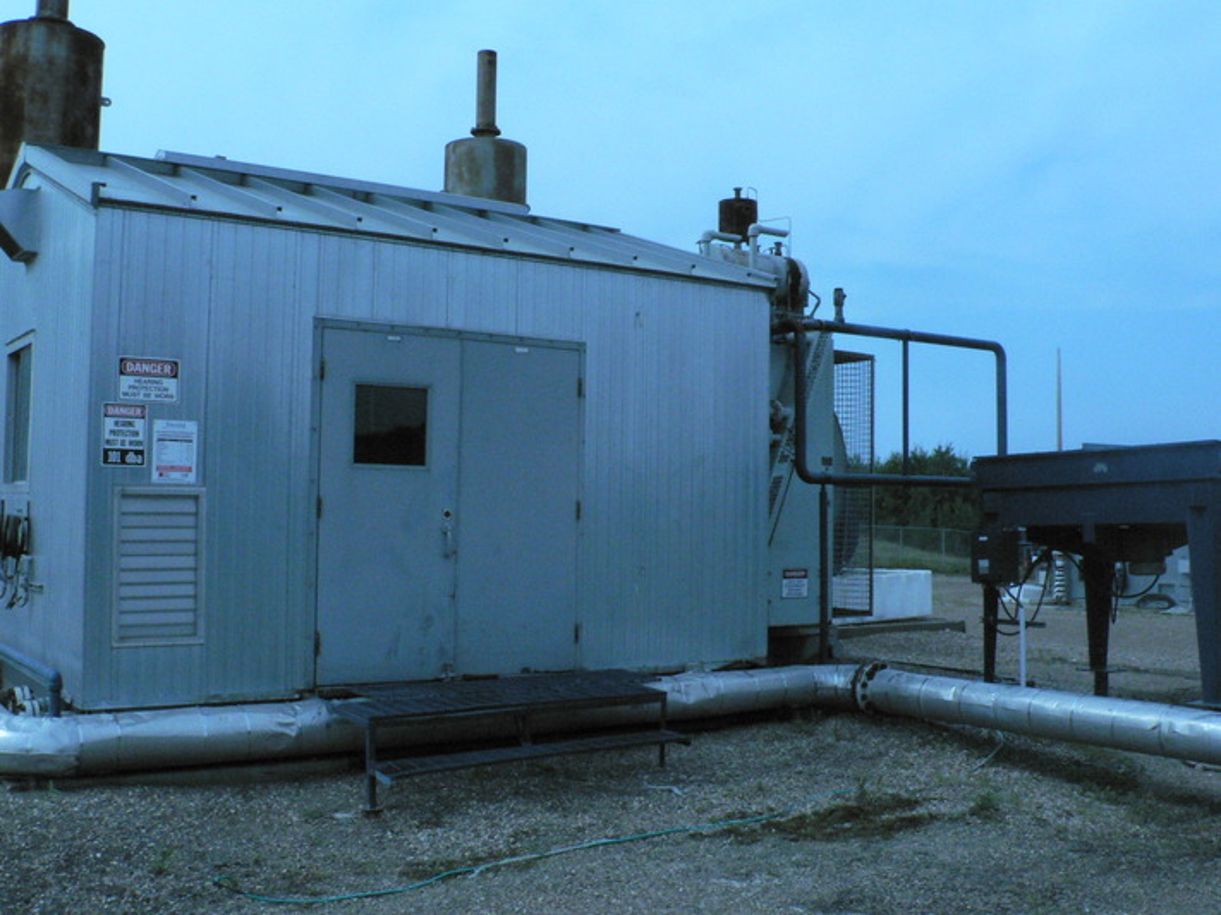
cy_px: 458
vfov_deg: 39.6
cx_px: 610
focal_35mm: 36
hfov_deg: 51.4
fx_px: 1270
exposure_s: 1/2000
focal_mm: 6
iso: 400
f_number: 8
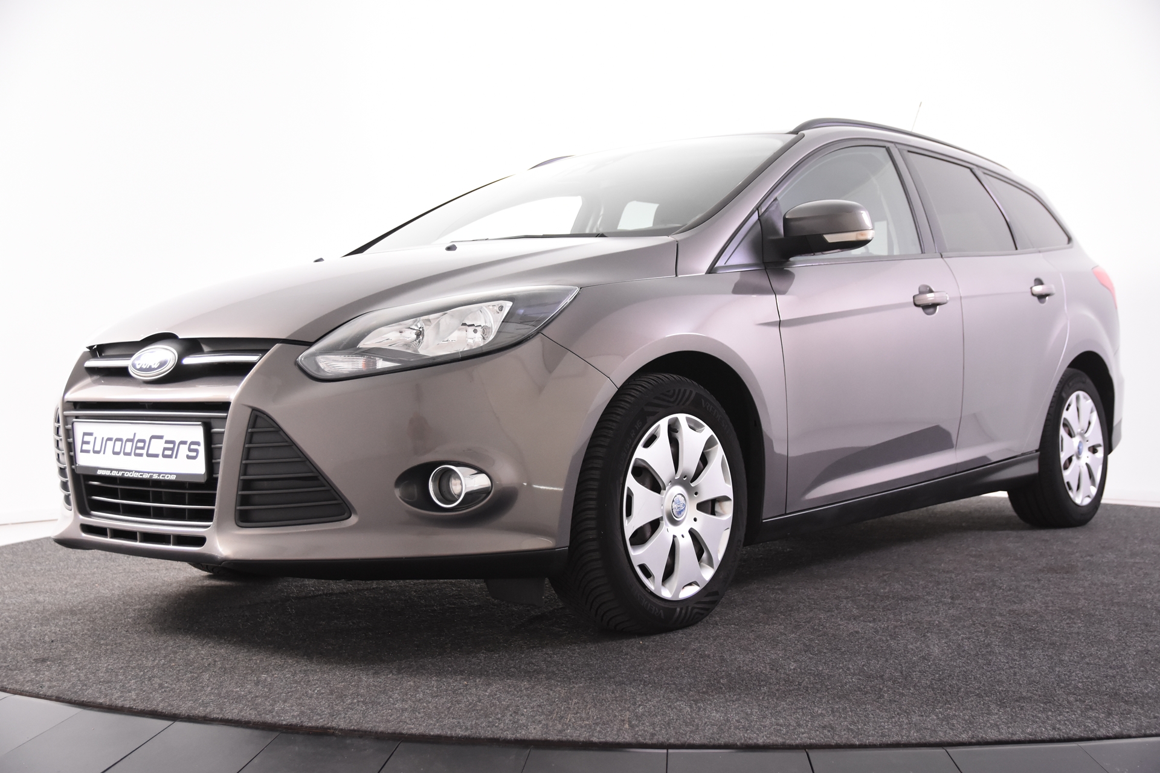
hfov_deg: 46.4
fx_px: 1353
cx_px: 580
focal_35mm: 42
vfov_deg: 31.9
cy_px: 386
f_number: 4
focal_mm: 28
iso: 1600
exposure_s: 1/60
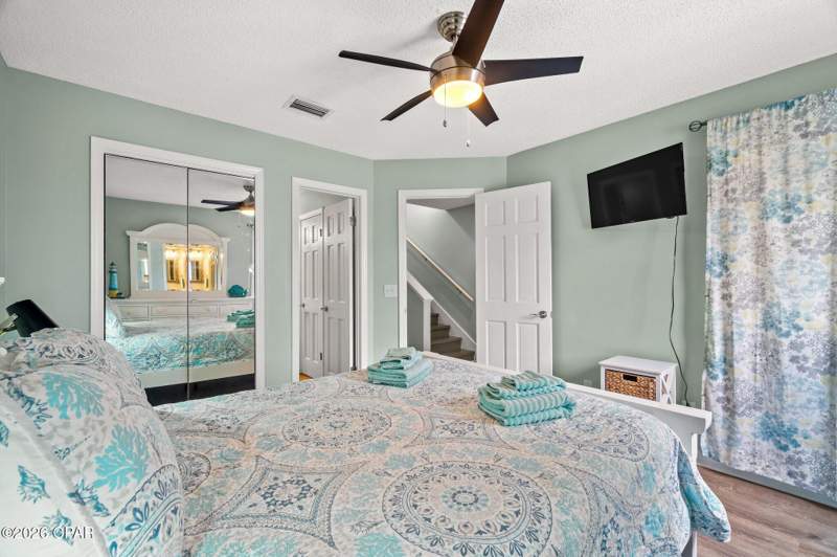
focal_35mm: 15
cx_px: 418
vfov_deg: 77.2
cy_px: 278
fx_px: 348
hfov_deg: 100.4
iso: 400
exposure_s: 1.6
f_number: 8
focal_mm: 10
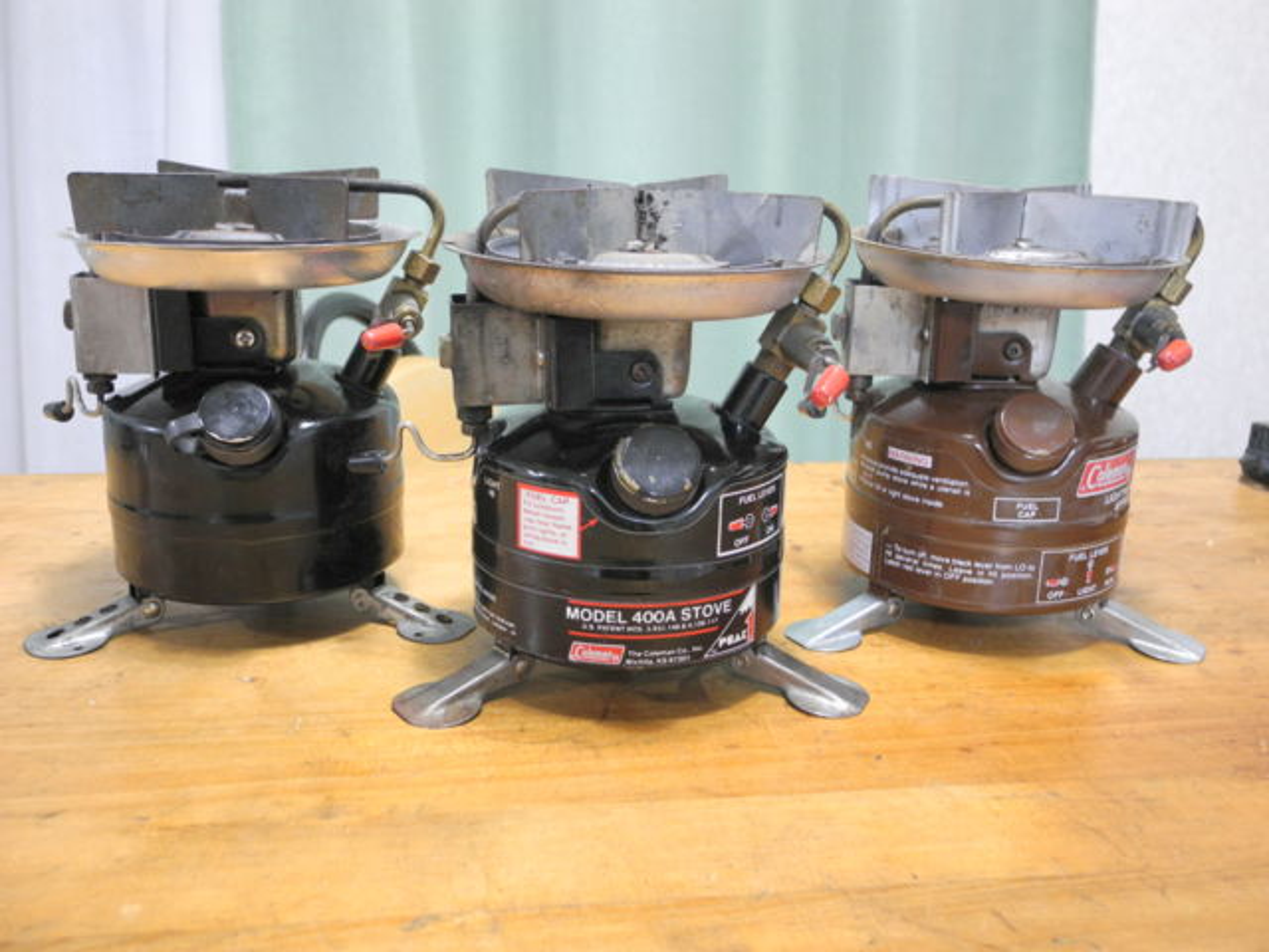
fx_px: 1283
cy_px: 476
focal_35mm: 35
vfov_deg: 40.7
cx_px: 634
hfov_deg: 52.6
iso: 400
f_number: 3.2
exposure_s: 1/7.4
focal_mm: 7.4
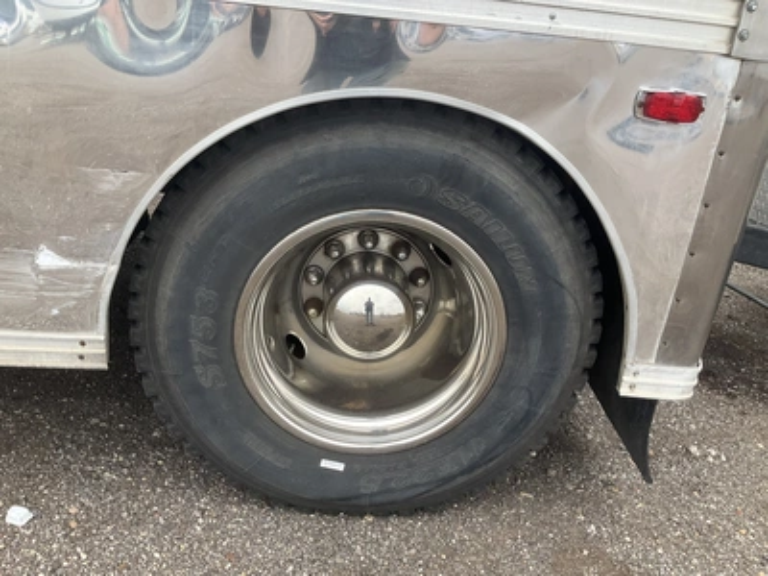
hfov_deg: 61.7
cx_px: 384
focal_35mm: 29
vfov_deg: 48.2
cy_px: 288
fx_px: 643
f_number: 1.8
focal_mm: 3
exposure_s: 1/391
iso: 25
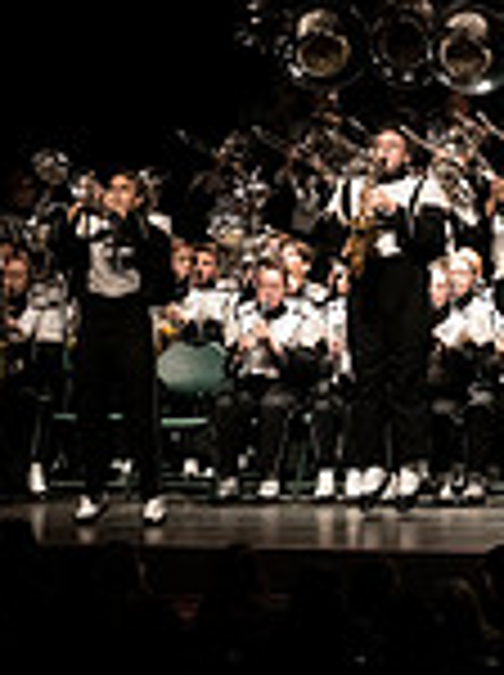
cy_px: 169
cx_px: 1035
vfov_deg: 7.6
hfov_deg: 5.5
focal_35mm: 261
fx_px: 5081
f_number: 4
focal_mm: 70
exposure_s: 1/500
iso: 4000
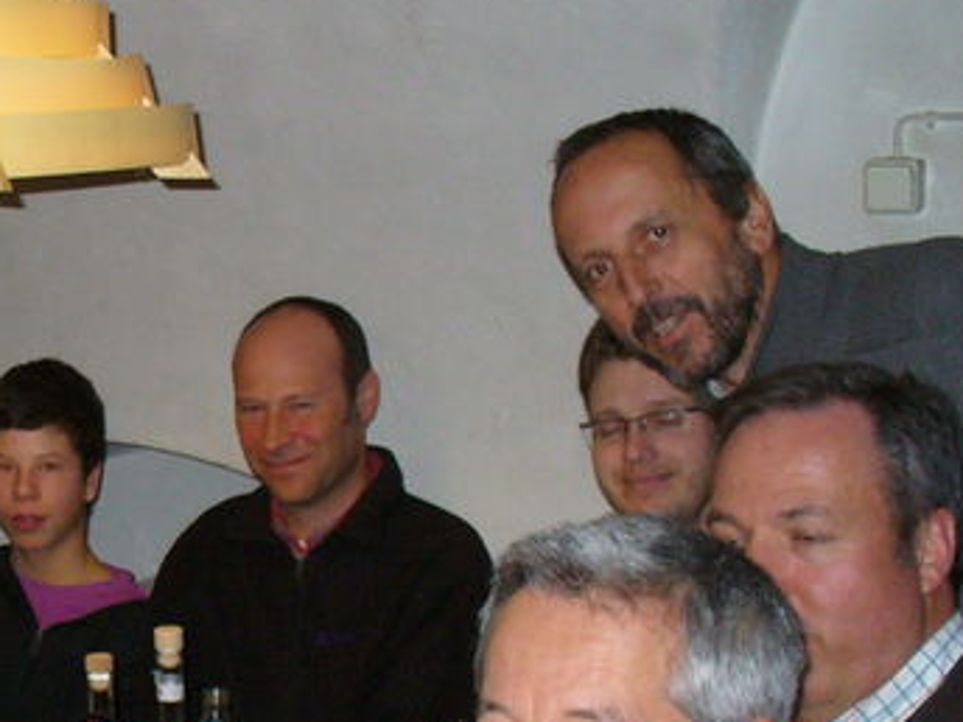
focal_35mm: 86
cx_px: -115
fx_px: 2392
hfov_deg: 21.5
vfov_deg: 17.1
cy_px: 551
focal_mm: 6.1
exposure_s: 1/60
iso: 200
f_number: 2.8
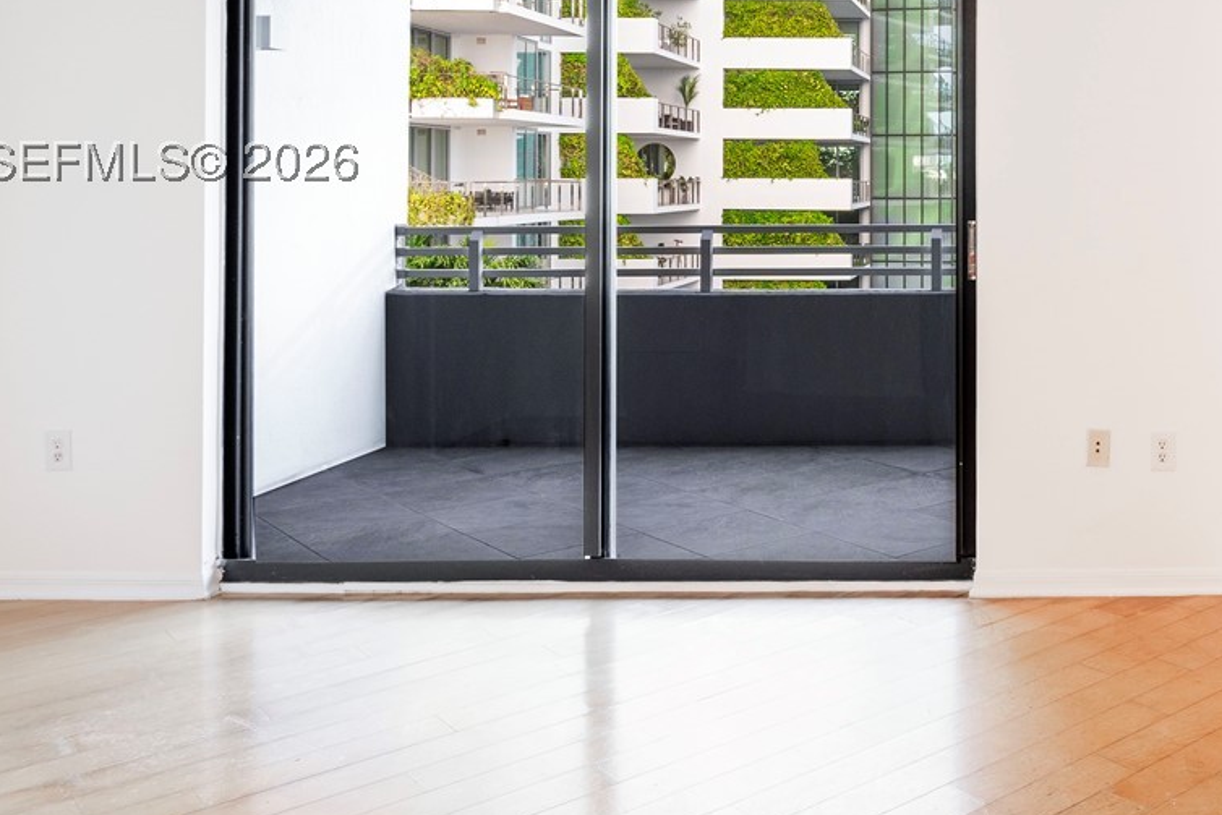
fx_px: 1260
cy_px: 171
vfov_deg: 34.8
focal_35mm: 37
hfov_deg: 47.6
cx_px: 1048
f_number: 7.1
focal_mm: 11
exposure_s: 1/40
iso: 200
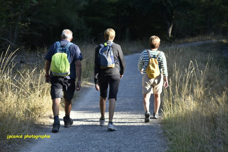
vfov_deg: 13.0
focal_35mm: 105
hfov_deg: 19.5
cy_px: 76
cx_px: 114
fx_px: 665
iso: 200
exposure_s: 1/250
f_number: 5.6
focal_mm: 70
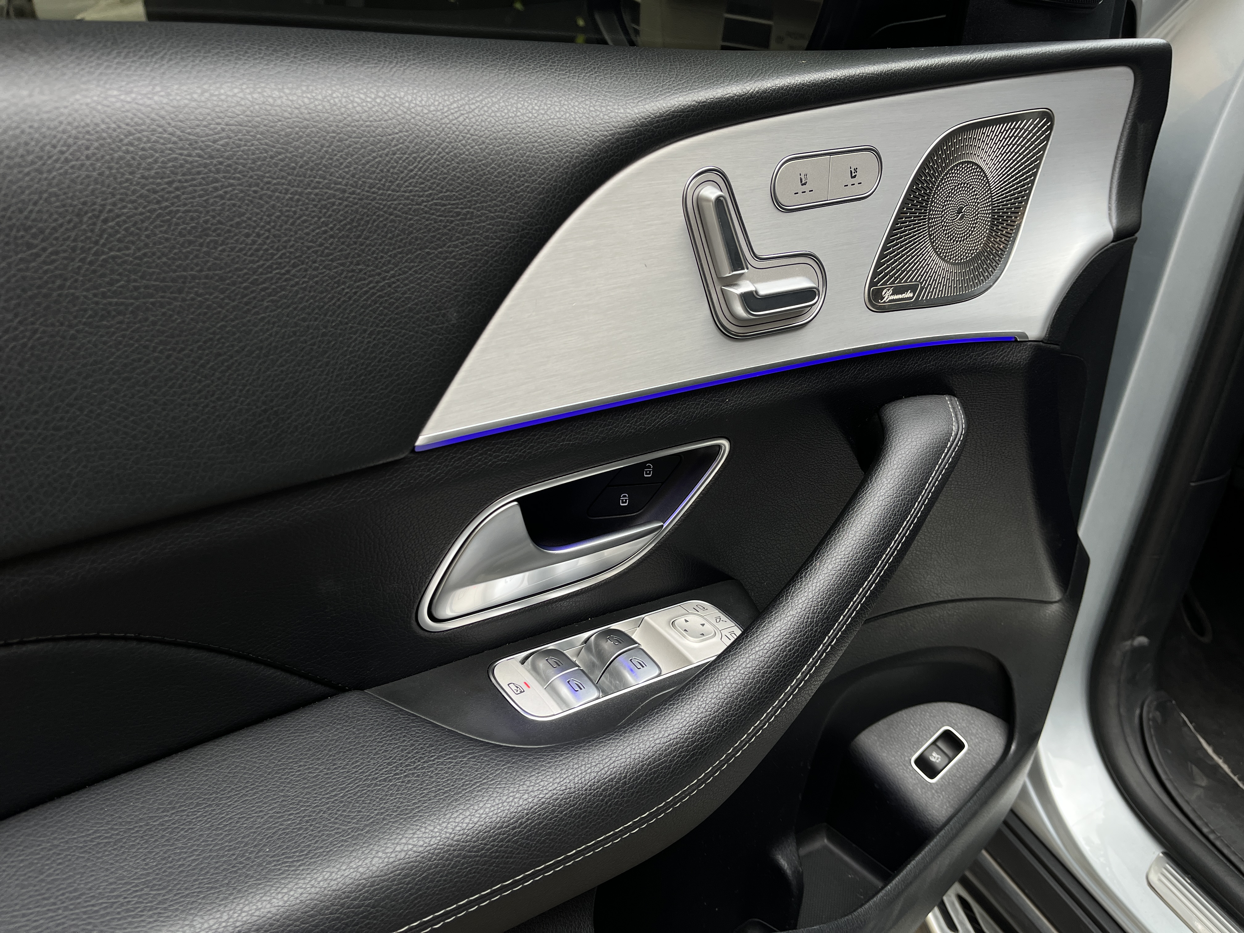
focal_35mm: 26
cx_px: 622
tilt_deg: -28.3
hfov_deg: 67.3
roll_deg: -1.0
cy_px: 466
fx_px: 934
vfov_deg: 53.1
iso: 40
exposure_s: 1/122
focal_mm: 5.1
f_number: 1.6
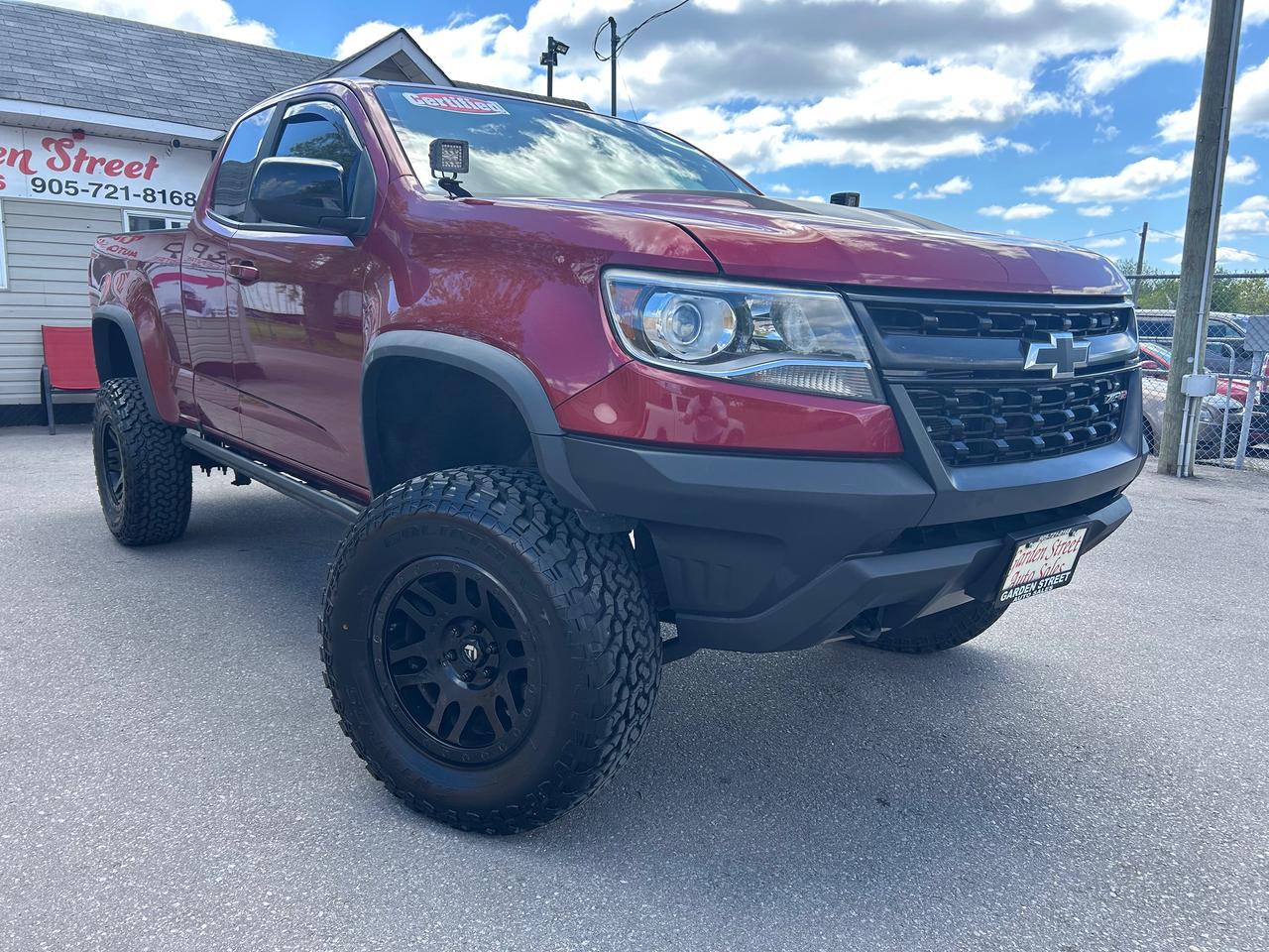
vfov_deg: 53.1
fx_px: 953
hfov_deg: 67.3
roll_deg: -0.9
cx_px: 634
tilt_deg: -9.3
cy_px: 476
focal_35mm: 26
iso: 50
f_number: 1.5
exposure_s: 1/982
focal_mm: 5.7
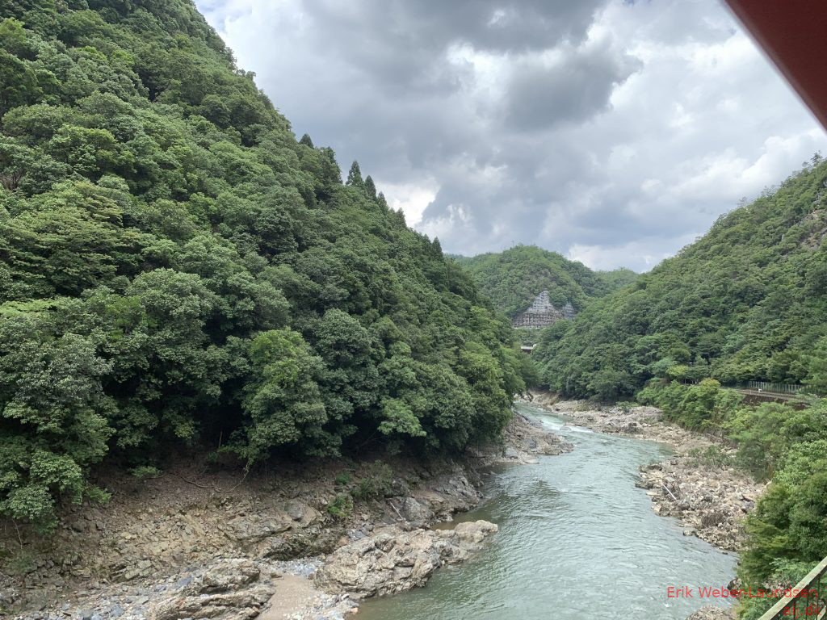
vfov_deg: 53.1
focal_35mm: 26
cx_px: 414
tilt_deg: +3.5
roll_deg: -2.6
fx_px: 621
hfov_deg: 67.3
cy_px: 310
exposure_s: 1/1468
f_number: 1.8
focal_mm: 4.25
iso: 25
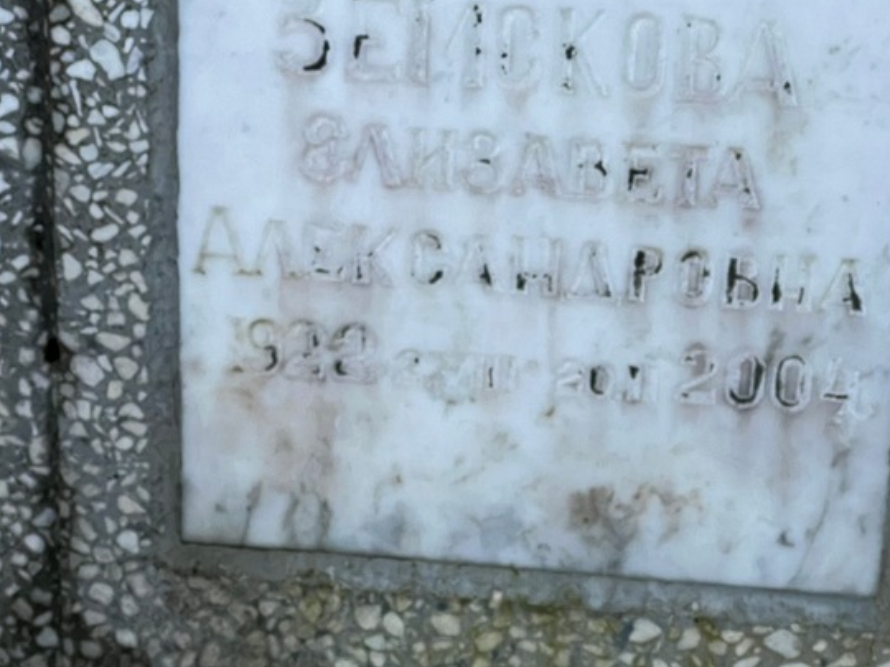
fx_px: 2931
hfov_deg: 17.2
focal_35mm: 114
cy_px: 214
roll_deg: +2.5
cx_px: 537
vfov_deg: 13.0
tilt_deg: -29.1
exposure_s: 1/60
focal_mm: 9
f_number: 2.8
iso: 400
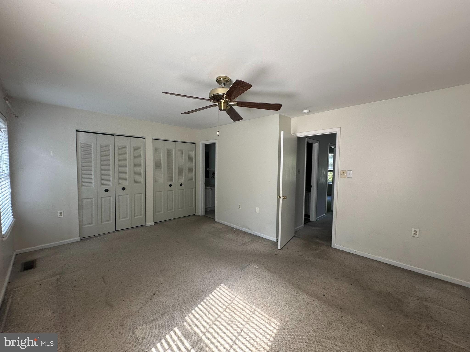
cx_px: 235
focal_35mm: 14
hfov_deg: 102.1
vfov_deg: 85.7
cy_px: 176
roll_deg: -1.0
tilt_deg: -1.0
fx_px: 190
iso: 80
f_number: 2.2
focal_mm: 2.22
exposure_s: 1/99
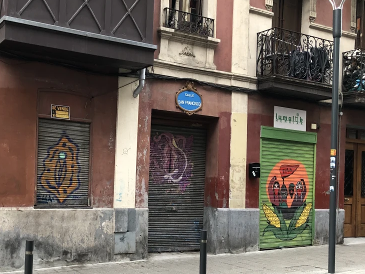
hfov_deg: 40.5
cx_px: 110
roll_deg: -2.4
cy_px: 170
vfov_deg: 31.4
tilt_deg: +2.5
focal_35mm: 46
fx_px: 485
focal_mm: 4
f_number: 1.8
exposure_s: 1/17
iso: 50
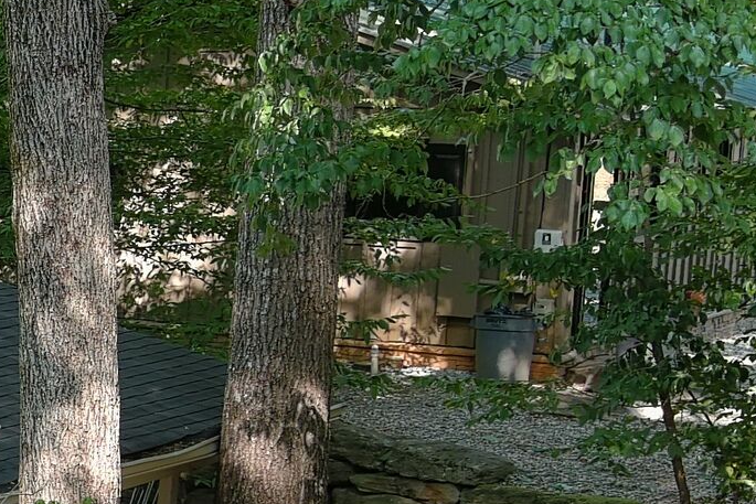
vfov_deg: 10.5
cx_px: -845
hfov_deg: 13.2
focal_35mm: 130
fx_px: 2730
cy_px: 392
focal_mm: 10.57
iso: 200
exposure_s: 1/120
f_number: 2.8
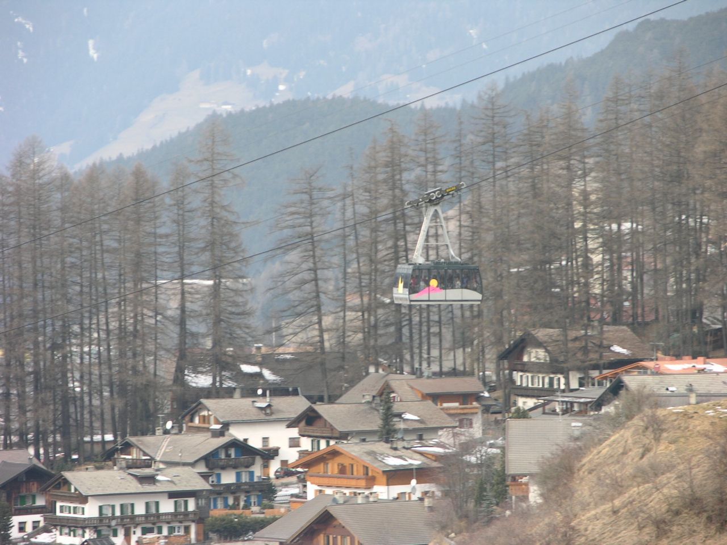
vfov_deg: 5.3
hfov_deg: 7.1
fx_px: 5881
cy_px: 272
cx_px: 364
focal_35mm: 280
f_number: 4.7
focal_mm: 71.2
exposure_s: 1/86.2
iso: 50
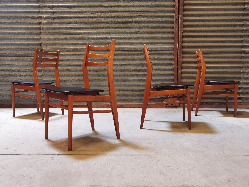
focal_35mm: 32
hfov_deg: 56.8
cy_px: 94
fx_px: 230
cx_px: 124
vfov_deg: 44.2
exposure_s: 1/33.3
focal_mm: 6.71
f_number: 1.9
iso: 320
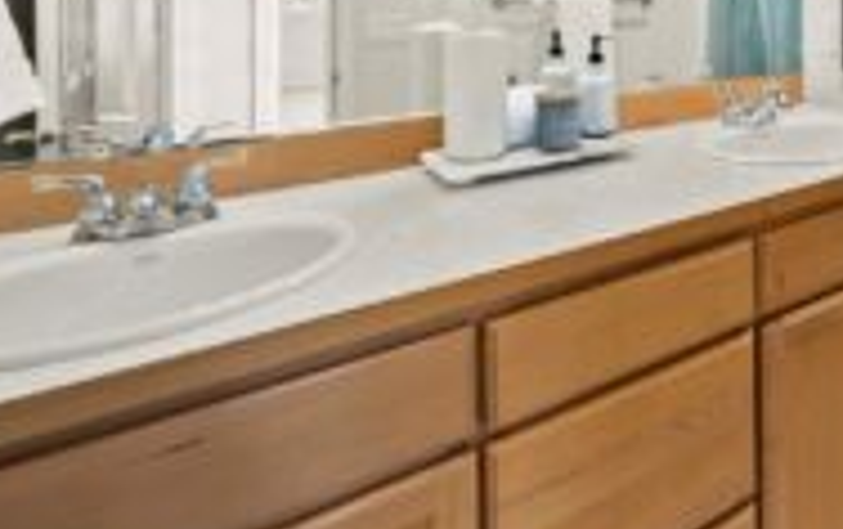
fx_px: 598
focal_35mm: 26
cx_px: 713
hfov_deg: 62.3
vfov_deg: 42.7
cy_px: 29
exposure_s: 1/10
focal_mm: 12
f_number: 7.1
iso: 1000
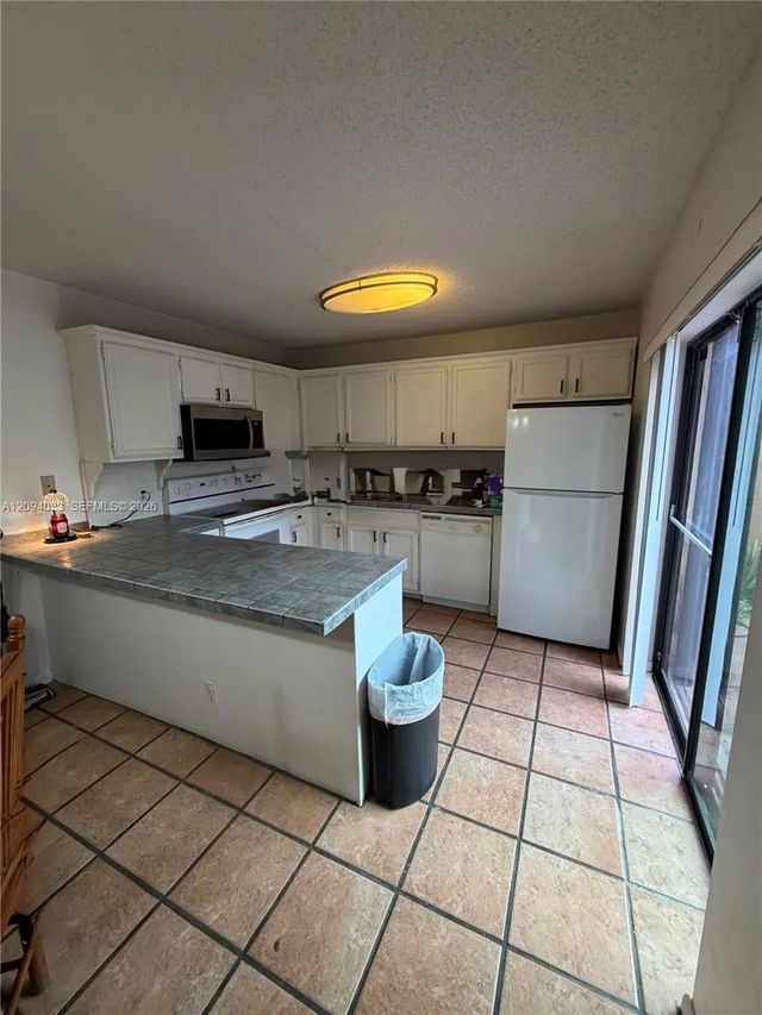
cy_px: 508
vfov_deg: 102.1
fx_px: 411
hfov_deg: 85.7
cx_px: 381
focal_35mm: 14
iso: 250
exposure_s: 1/120
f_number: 2.2
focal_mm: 2.22
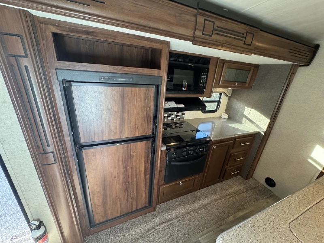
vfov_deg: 85.7
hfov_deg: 102.1
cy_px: 122
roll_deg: -4.6
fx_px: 131
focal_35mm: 14
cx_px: 162
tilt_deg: -24.2
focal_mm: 2.22
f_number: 2.2
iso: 320
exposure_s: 1/74
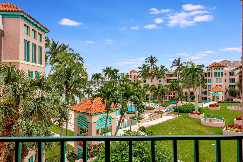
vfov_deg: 53.1
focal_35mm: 24
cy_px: 81
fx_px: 162
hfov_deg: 73.7
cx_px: 122
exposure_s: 1/1250
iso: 400
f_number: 9
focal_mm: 24
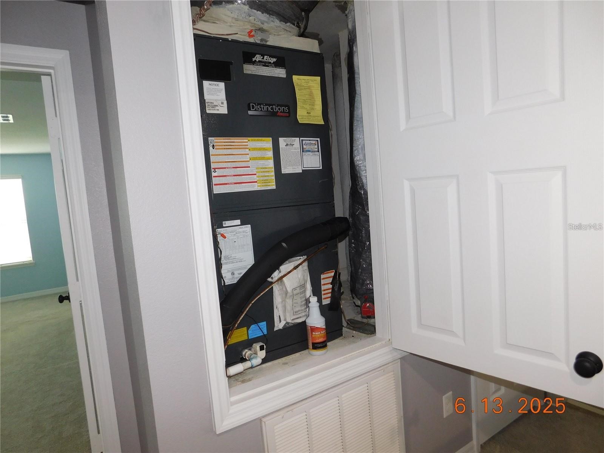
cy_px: 226
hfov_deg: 73.9
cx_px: 302
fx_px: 401
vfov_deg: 58.9
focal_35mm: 23
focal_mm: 4
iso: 200
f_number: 3
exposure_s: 1/30
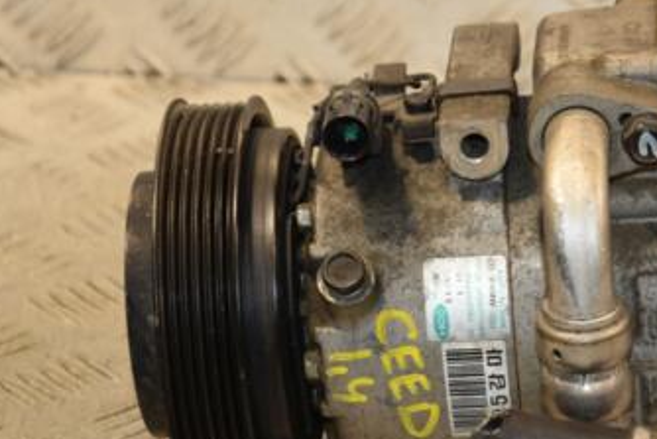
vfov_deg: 6.8
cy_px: 248
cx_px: 545
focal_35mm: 202
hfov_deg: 10.2
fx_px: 3686
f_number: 5.3
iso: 800
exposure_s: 1/160
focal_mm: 75
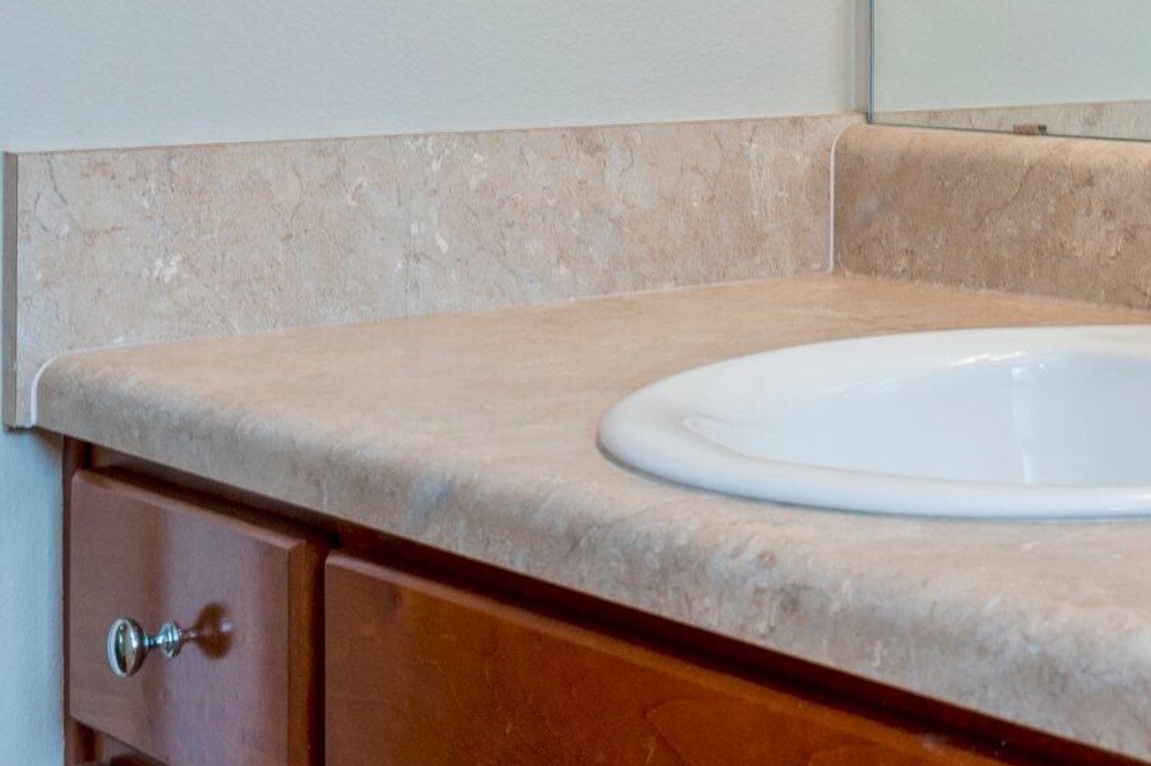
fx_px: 2301
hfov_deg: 25.3
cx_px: 1375
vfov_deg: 18.4
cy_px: 0
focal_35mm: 72
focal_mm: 30
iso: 200
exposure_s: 1/20
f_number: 9
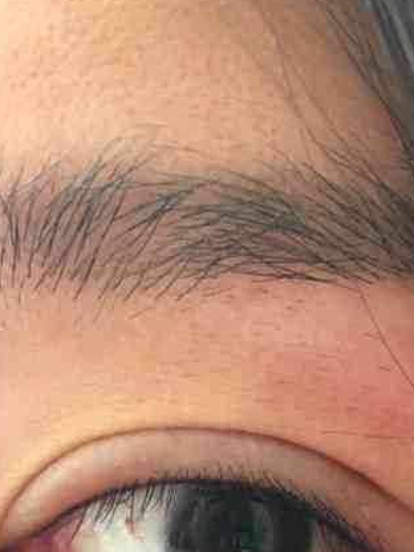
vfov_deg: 28.1
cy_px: 546
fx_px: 1037
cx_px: 345
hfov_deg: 22.2
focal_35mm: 65
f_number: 2.2
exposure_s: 1/20
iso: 200
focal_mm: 4.15
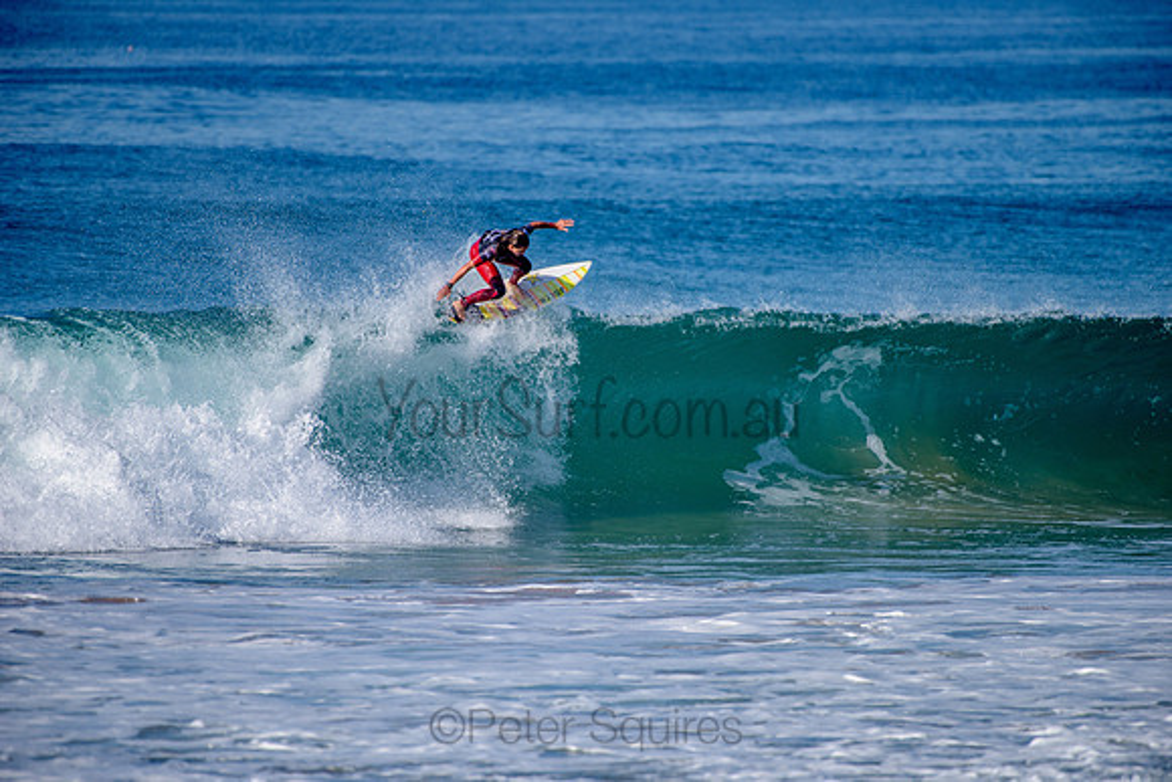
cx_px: 586
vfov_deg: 2.8
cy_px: 391
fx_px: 16281
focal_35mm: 500
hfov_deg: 4.1
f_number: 5.6
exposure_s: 1/1600
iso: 125
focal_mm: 500
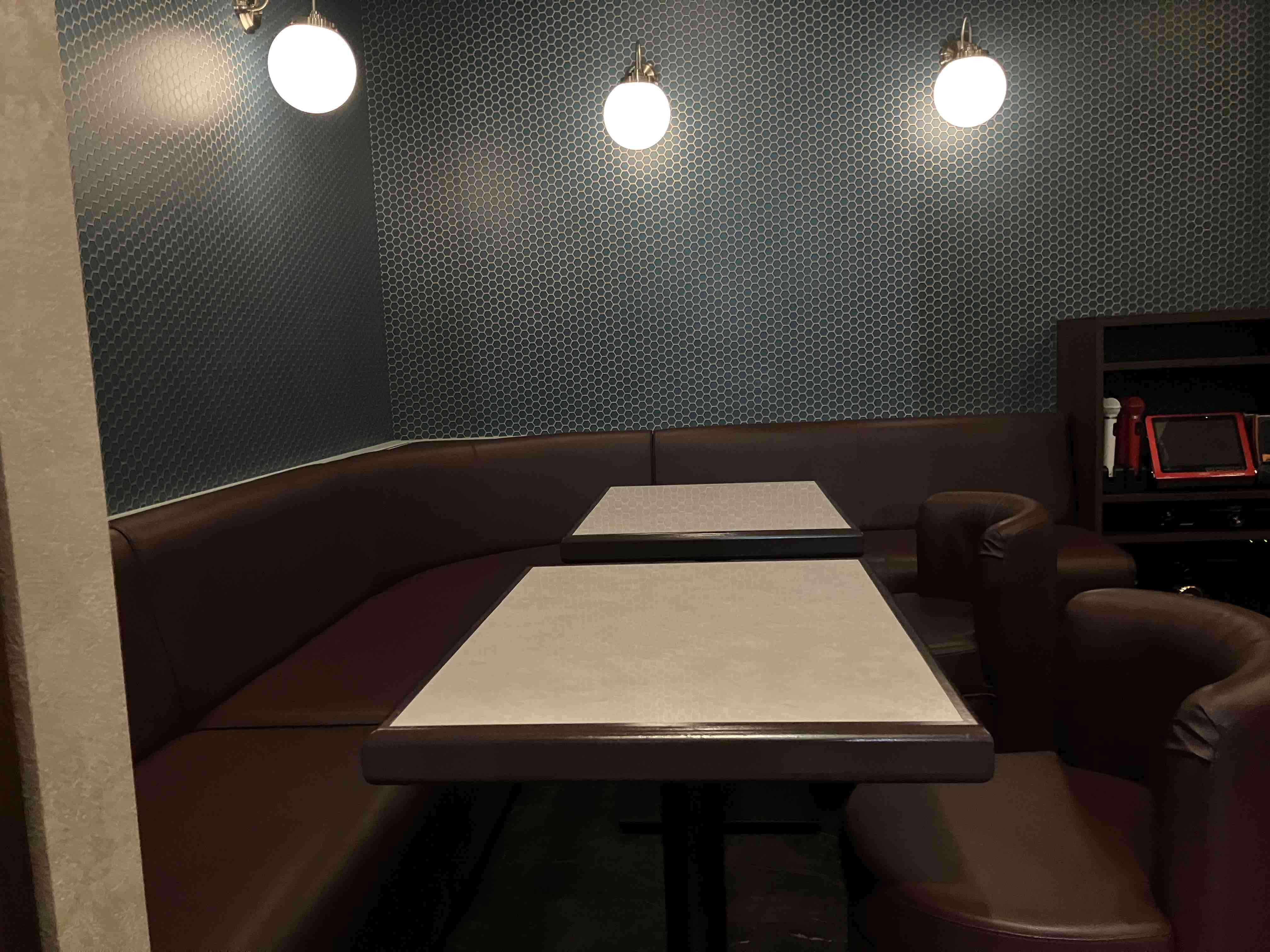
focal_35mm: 28
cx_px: 635
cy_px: 476
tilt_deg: -7.3
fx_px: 1027
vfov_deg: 49.7
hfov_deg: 63.4
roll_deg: +1.6
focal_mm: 3.99
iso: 640
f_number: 1.8
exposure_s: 1/18
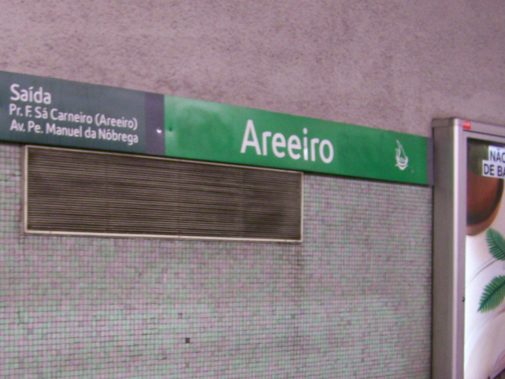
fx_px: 978
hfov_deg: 28.8
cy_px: 310
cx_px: 176
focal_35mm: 67
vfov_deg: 21.6
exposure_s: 1/8
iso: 160
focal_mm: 6.3
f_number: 2.8
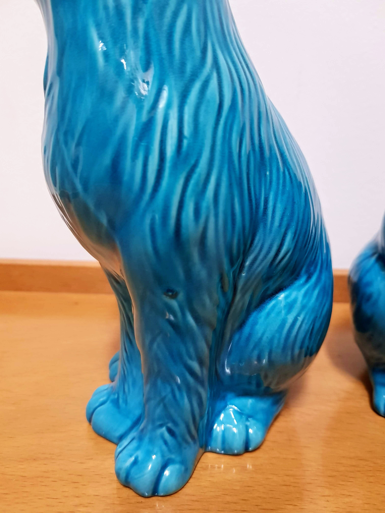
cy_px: 256
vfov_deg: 67.3
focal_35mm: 26
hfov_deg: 53.1
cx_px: 192
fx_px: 386
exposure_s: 1/10
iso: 320
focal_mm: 4.2
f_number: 1.7
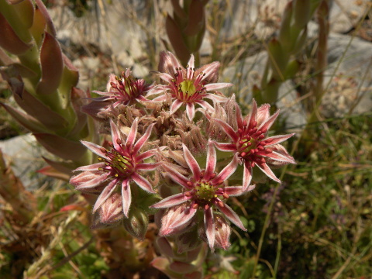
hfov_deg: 41.2
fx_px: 494
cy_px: 140
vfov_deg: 31.5
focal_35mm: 46
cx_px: 186
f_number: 6.3
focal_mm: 8.2
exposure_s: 1/640
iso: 100
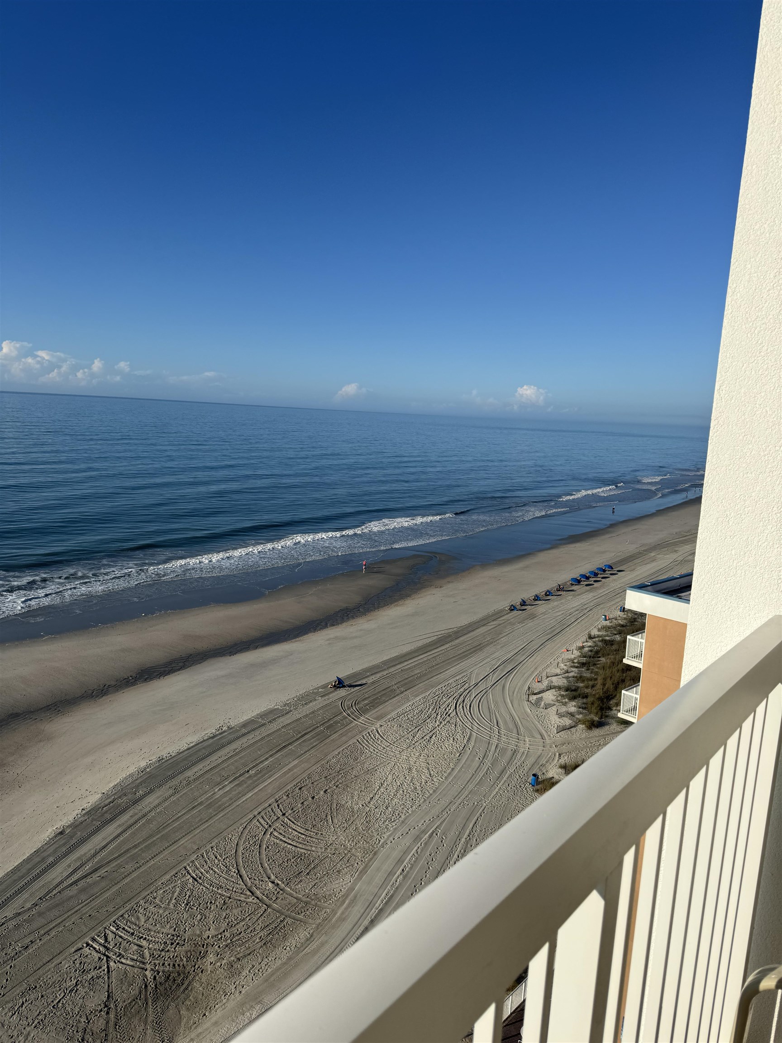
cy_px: 522
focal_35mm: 24
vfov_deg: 71.6
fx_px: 723
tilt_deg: -10.7
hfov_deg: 56.8
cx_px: 391
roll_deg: -2.8
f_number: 1.78
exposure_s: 1/7092
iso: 80
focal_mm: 6.76
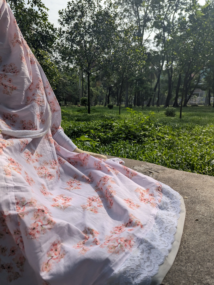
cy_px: 142
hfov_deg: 56.9
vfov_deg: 71.5
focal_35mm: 24
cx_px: 107
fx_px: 197
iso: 44
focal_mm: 6.81
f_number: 1.85
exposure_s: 1/2463
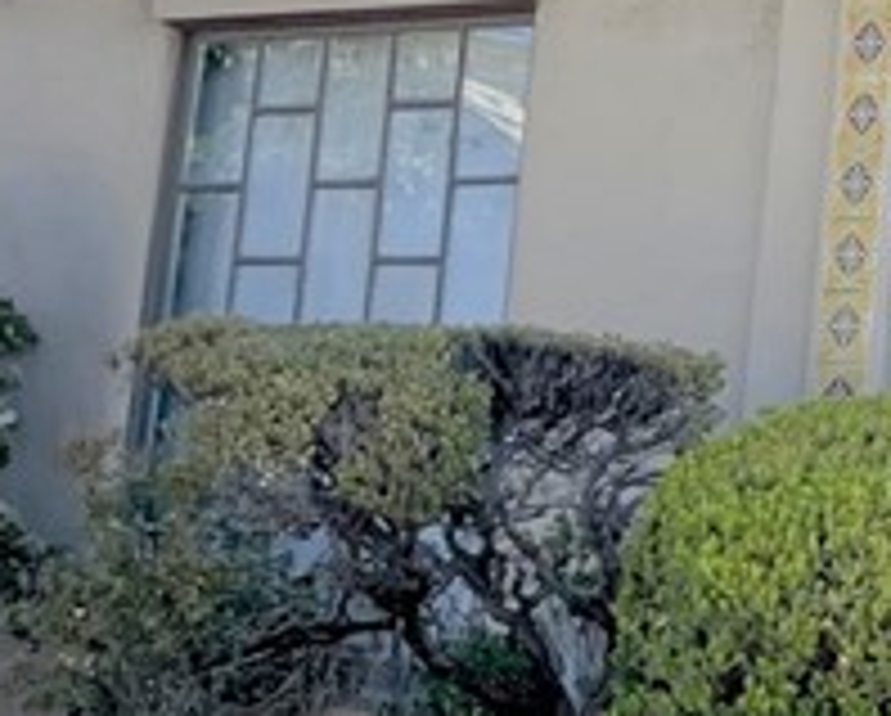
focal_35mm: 131
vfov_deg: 11.4
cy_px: -279
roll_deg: -2.7
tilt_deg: +10.9
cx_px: 1611
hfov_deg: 13.2
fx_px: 3460
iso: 32
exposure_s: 1/1067
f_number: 1.6
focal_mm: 5.1
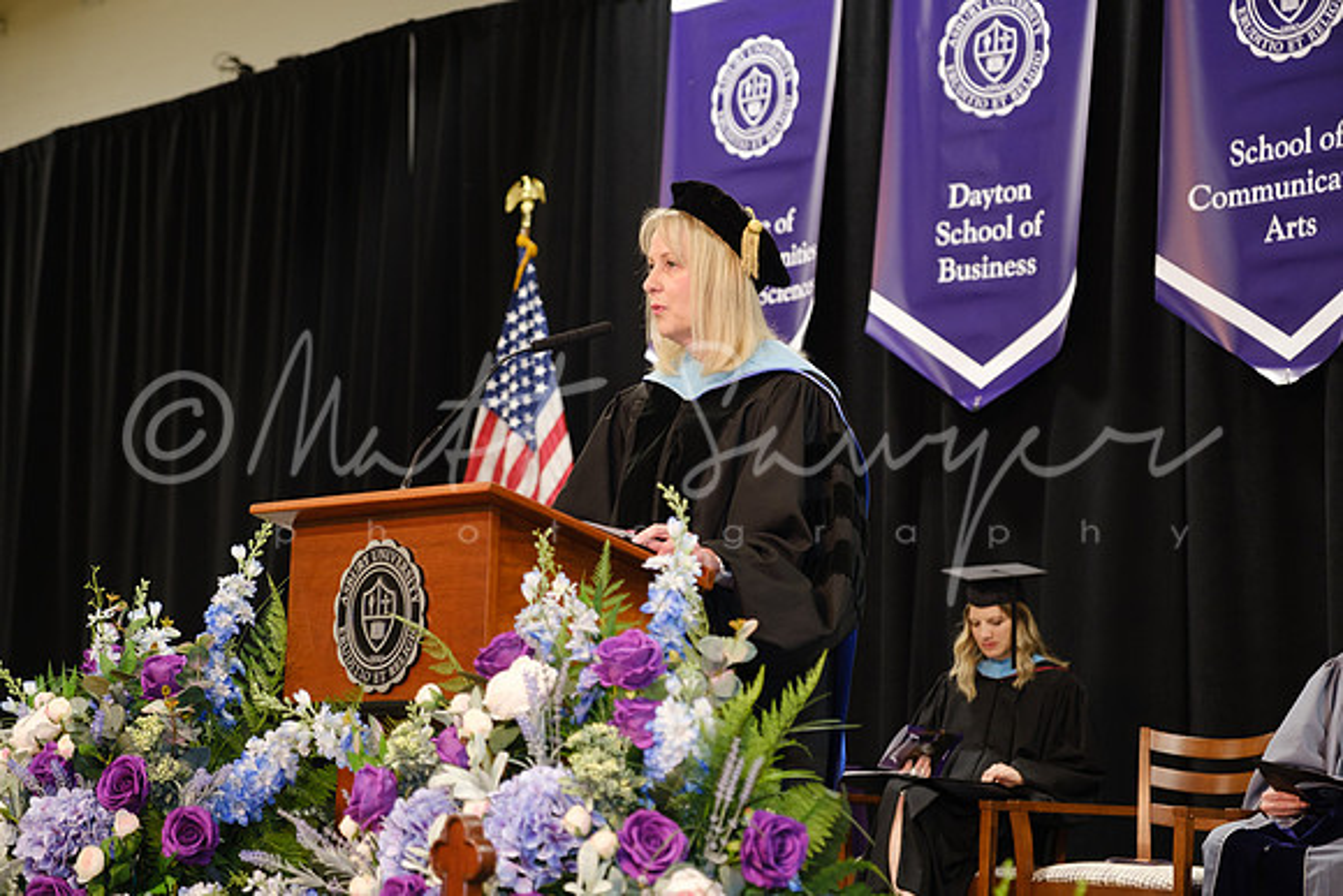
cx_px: 672
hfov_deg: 27.7
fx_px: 2724
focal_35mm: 73
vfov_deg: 18.7
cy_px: 448
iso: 1250
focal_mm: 48.5
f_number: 3.2
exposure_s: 1/100
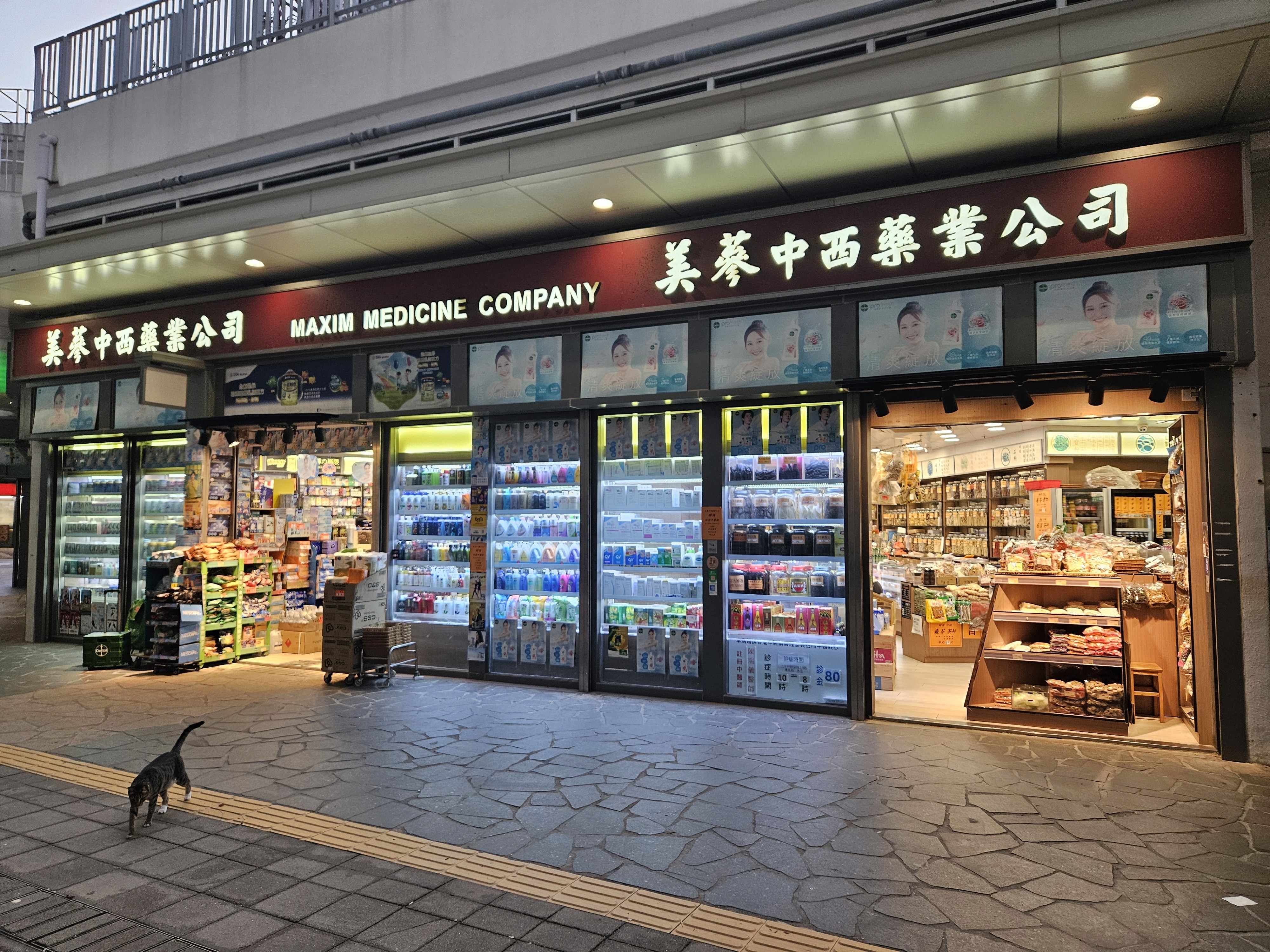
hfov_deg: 73.9
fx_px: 844
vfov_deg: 58.9
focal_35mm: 23
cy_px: 476
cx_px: 635
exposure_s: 1/190
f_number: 1.8
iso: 200
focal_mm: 5.4
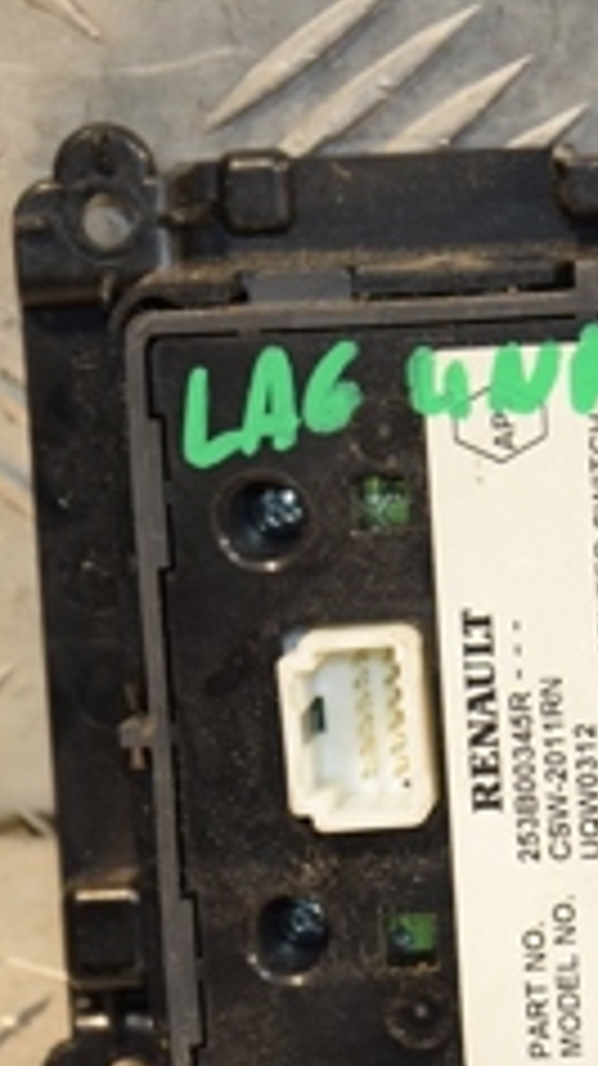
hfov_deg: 3.6
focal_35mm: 339
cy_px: 670
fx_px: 9573
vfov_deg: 6.4
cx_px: 531
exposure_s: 1/200
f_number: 5.3
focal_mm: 80
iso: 800
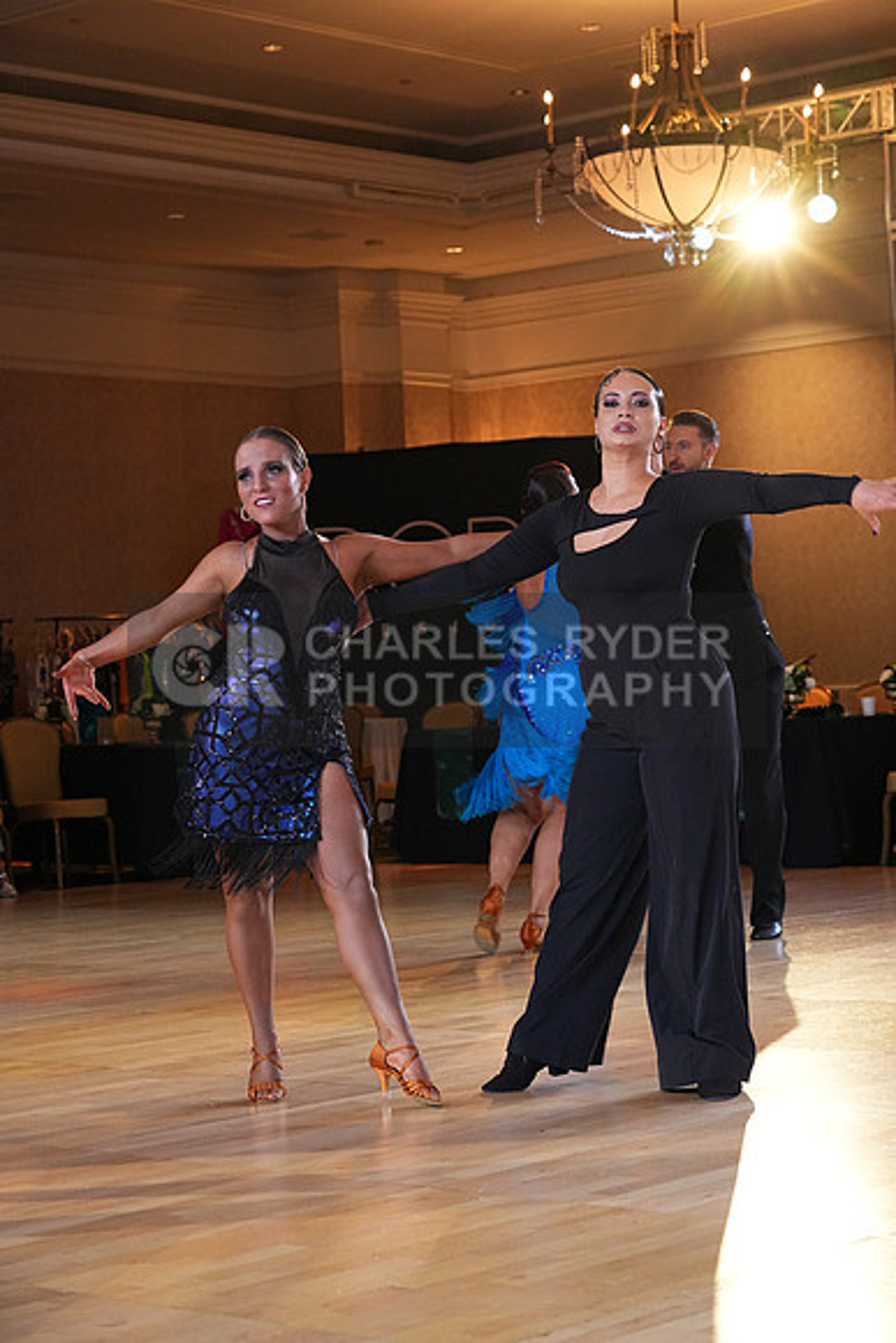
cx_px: 448
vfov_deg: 27.3
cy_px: 672
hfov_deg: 18.4
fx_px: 2761
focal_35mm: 74
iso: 5000
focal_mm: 74
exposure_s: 1/200
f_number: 6.3
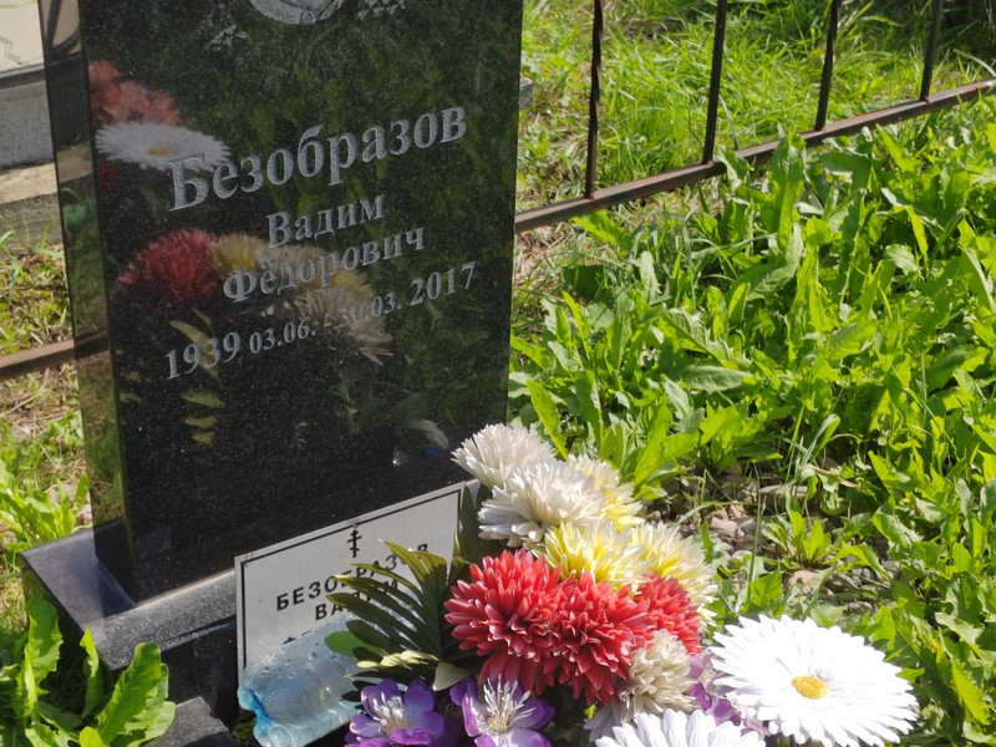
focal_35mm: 65
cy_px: 374
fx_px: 1870
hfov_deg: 29.8
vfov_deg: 22.6
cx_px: 498
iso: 100
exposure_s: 1/1000
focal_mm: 5.52
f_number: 1.9
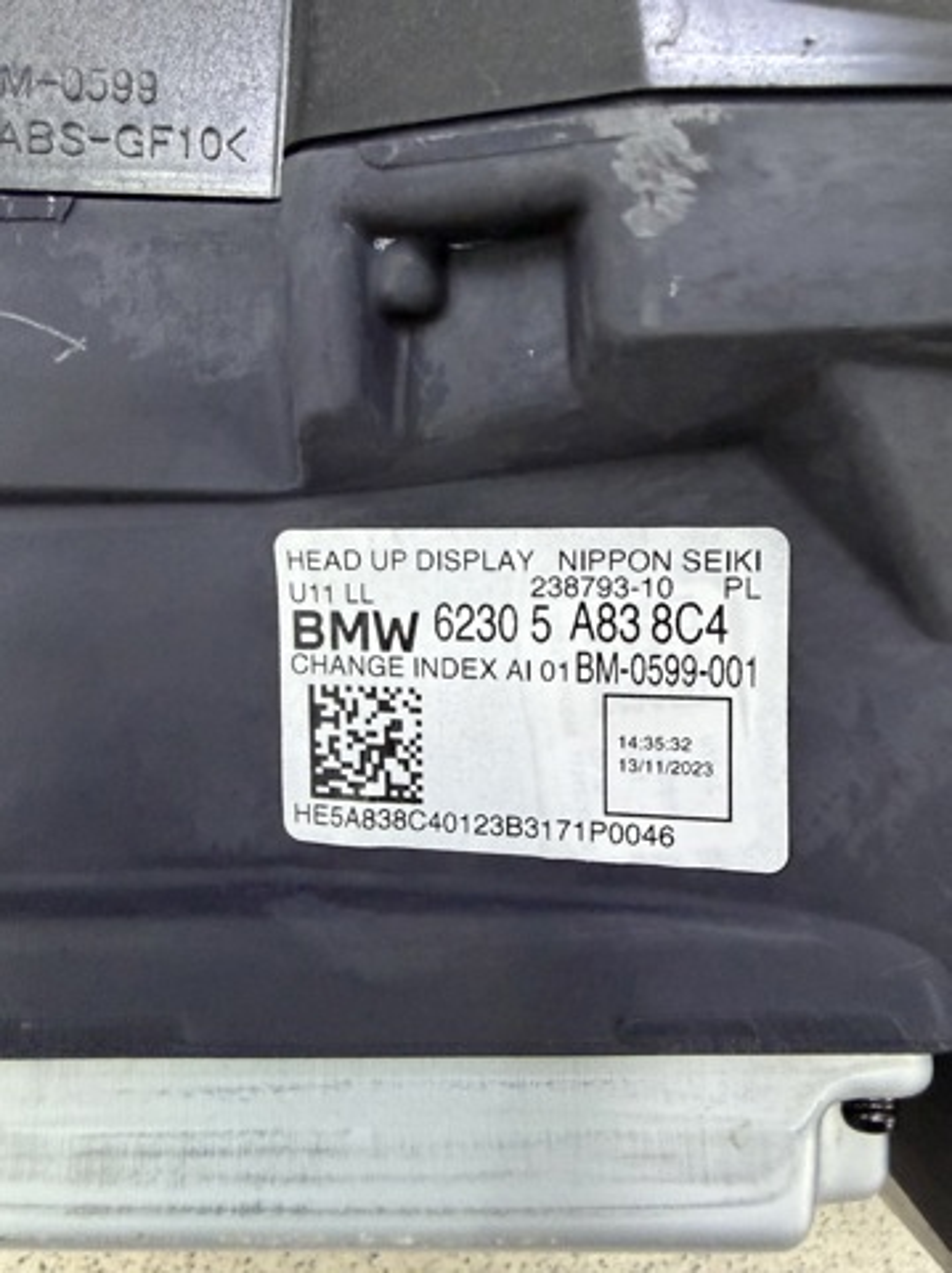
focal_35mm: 24
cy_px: 636
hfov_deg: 56.7
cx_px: 476
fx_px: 882
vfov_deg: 71.7
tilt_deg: -61.1
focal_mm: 2.22
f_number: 2.2
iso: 400
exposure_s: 1/50
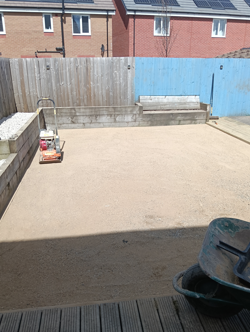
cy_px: 170
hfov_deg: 48.3
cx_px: 127
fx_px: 279
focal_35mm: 29
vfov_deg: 61.6
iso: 64
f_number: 1.8
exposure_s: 1/700
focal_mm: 3.98
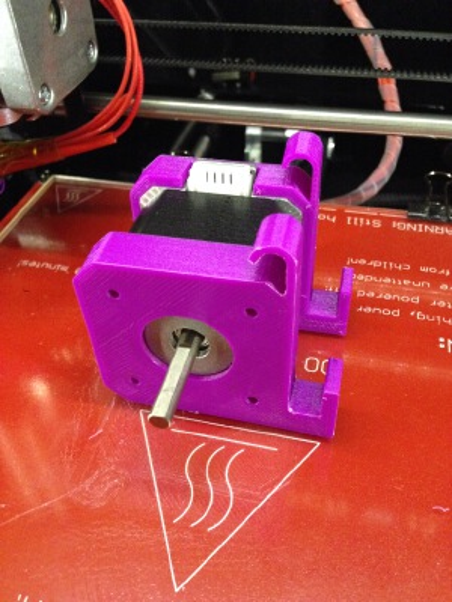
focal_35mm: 33
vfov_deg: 55.4
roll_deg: -0.2
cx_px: 226
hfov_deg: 42.9
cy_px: 301
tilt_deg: -39.8
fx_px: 575
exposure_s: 1/15
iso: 800
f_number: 2.4
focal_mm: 4.12
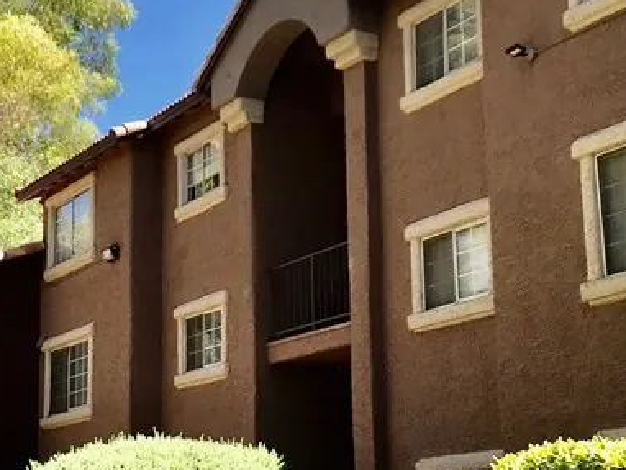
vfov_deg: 19.7
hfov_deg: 25.8
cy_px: 267
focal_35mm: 75
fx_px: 1357
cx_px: 200
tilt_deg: +13.7
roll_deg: +0.4
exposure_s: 1/1018
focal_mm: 3.99
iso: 20
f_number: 1.8
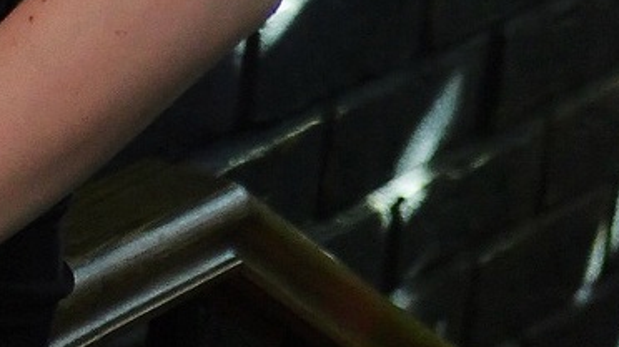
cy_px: -497
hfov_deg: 8.7
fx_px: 3971
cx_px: -348
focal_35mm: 242
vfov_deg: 4.9
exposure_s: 1/100
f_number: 1.7
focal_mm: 25
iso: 1600
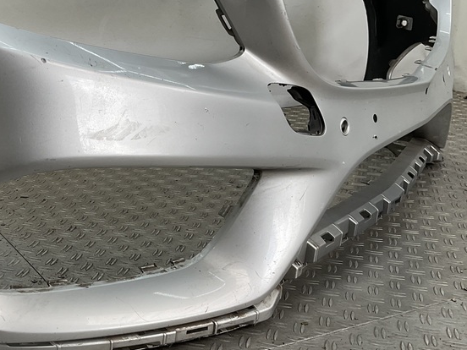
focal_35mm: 53
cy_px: 163
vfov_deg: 27.5
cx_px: 97
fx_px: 715
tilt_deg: -17.0
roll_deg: -2.5
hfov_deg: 35.1
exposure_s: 1/186
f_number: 1.8
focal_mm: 3
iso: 16
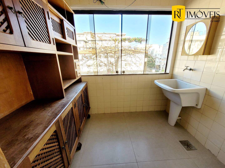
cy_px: 84
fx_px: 84
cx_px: 112
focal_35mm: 13
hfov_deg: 106.2
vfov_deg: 89.9
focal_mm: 1.74
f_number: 2.2
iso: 80
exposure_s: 1/120
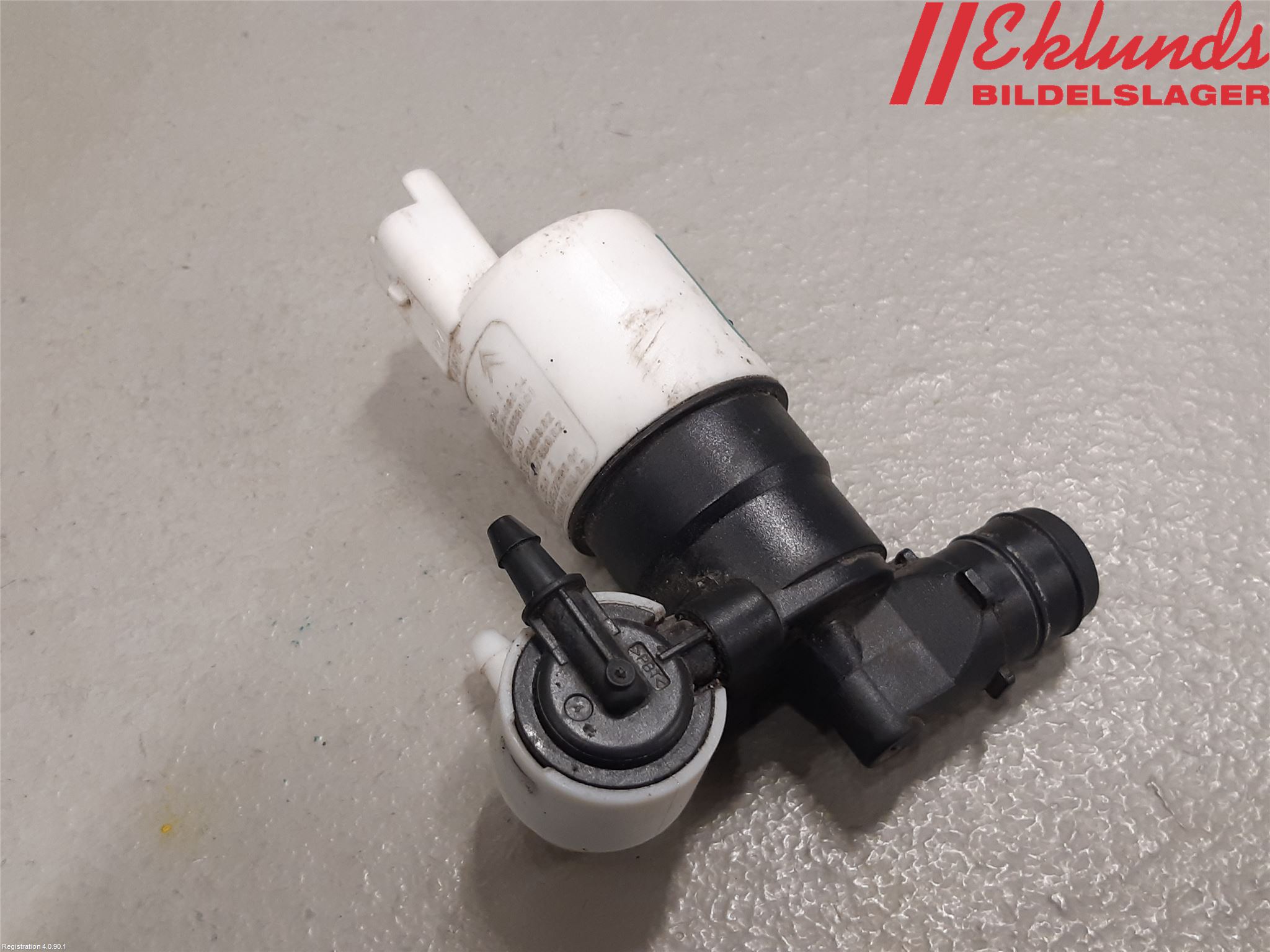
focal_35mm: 26
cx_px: 635
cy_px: 476
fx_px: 954
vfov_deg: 53.1
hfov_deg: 67.3
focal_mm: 3.93
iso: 100
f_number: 1.7
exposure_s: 1/50
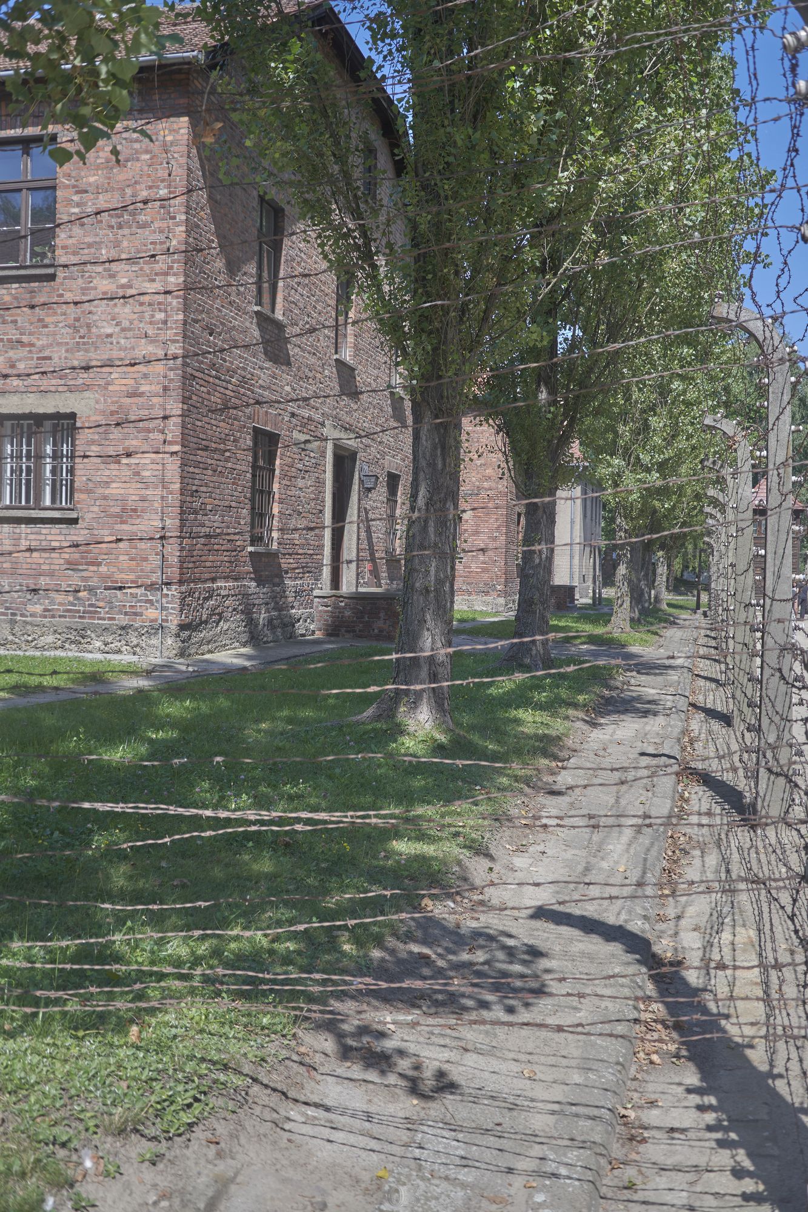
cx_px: 404
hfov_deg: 36.9
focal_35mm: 36
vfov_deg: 53.1
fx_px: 1212
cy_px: 606
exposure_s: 1/500
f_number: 3.8
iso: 140
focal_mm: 24
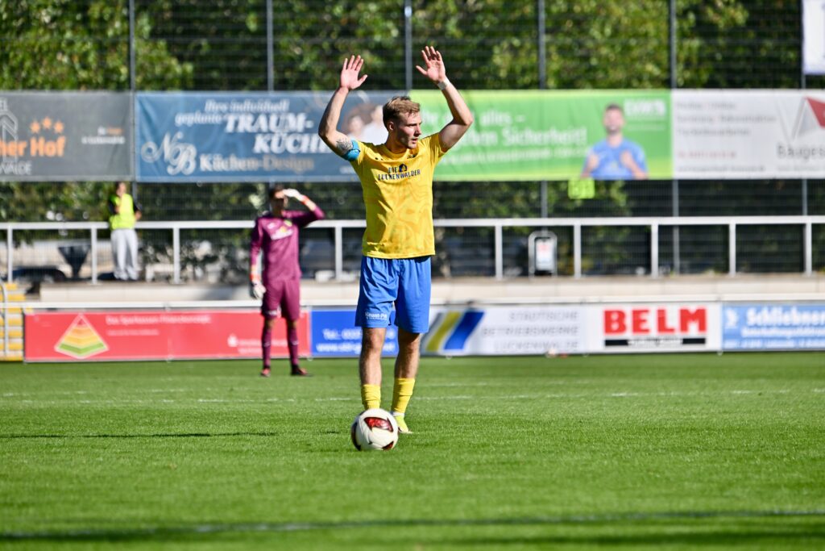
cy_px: 276
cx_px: 412
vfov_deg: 4.4
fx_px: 7105
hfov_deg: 6.6
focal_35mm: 310
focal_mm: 310
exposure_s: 1/1600
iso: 180
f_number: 5.6
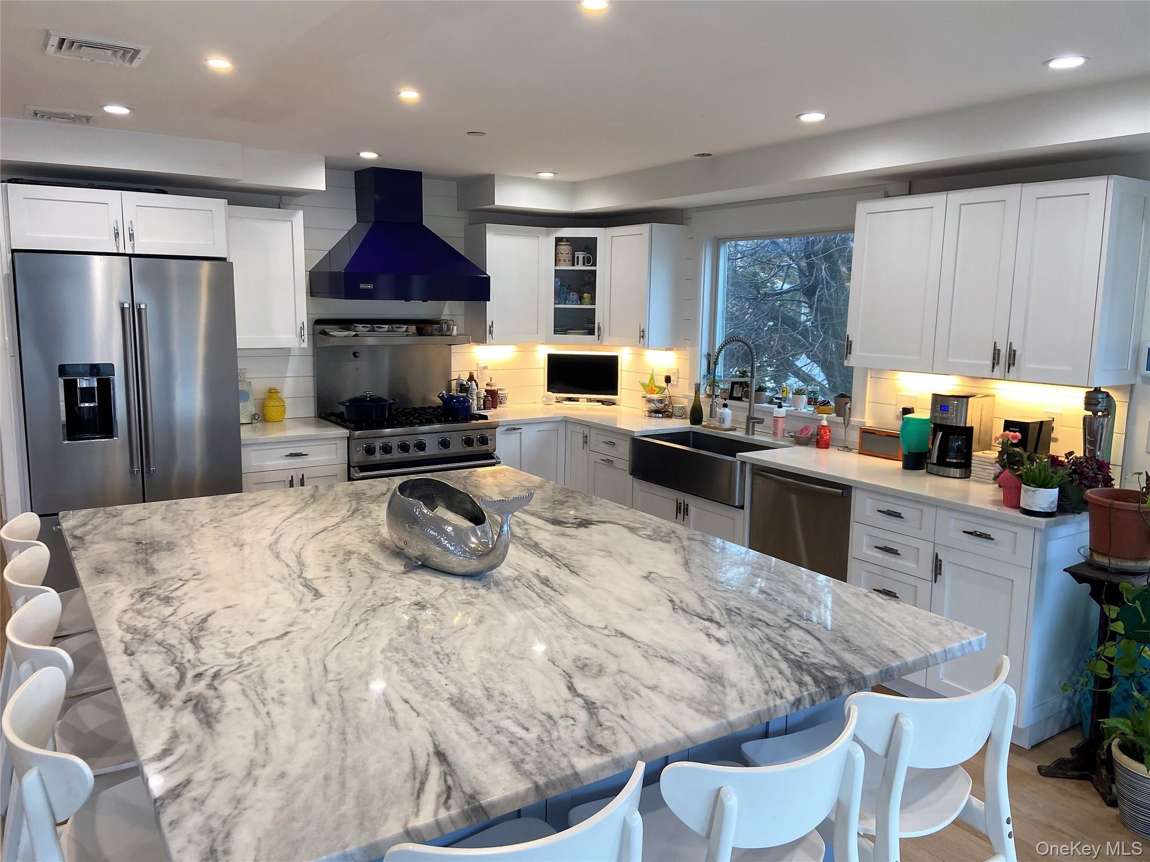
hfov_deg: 67.3
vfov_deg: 53.1
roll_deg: -1.2
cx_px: 575
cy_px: 431
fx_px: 864
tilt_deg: -11.2
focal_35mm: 26
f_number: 1.8
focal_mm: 4.25
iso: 80
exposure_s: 1/120
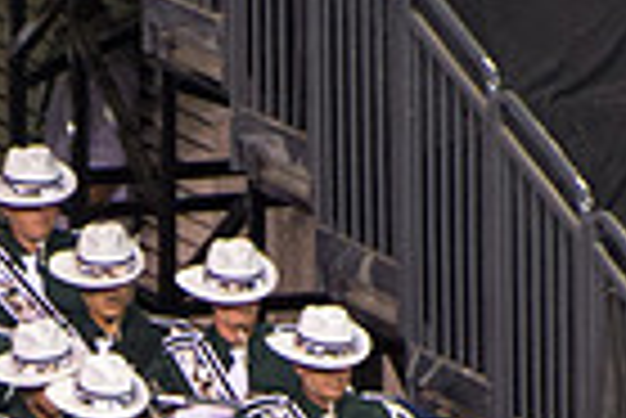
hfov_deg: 0.8
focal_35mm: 2487
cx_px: 113
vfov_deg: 0.6
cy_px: 714
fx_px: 43291
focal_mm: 300
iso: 3200
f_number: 5.6
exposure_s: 1/320
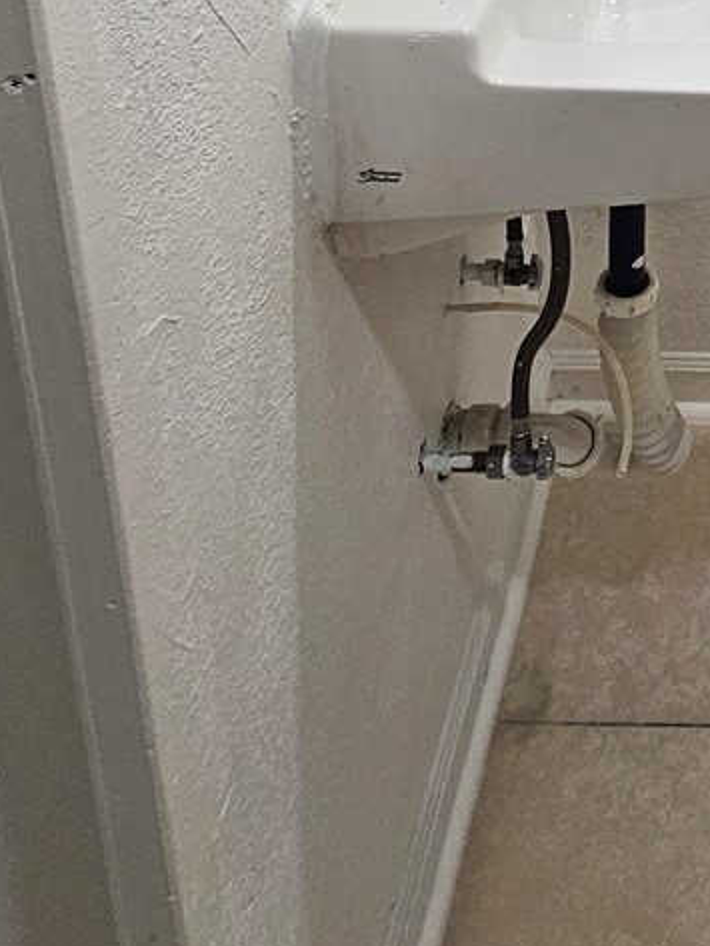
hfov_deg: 28.5
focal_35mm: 44
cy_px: -290
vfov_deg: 32.2
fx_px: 1203
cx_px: 856
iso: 80
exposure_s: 1/60
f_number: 2.2
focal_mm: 2.2
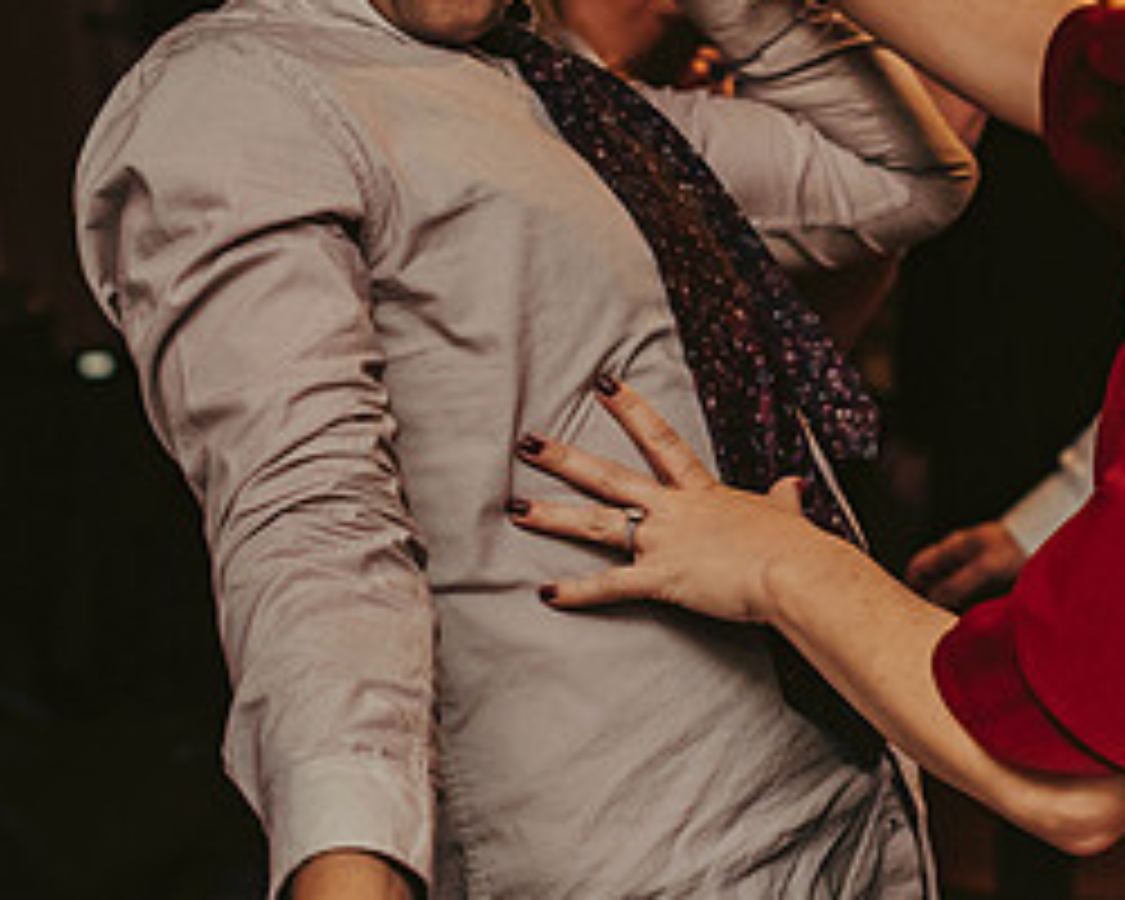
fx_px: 3629
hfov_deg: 17.6
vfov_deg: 14.1
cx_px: 432
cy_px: 236
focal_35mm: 109
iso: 2000
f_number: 3.2
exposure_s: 1/200
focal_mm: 50
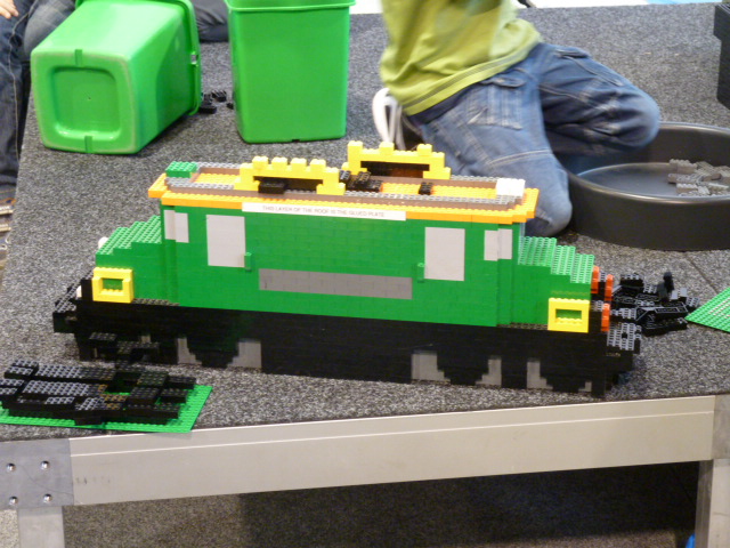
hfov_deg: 23.6
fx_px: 1750
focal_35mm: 83
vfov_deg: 17.8
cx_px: 365
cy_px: 274
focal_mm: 13.7
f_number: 4.2
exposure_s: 1/6
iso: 400
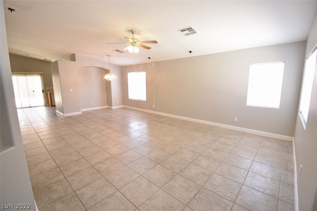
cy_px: 106
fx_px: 132
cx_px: 158
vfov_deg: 77.3
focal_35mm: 15
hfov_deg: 100.4
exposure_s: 1/20
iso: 400
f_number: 5.6
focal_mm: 10
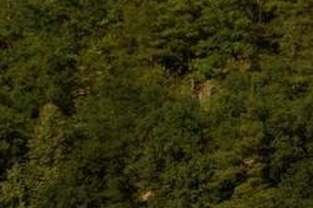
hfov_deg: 7.9
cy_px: 370
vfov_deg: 5.3
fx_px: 2221
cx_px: 483
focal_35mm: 255
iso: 100
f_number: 11
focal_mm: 35
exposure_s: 1/160
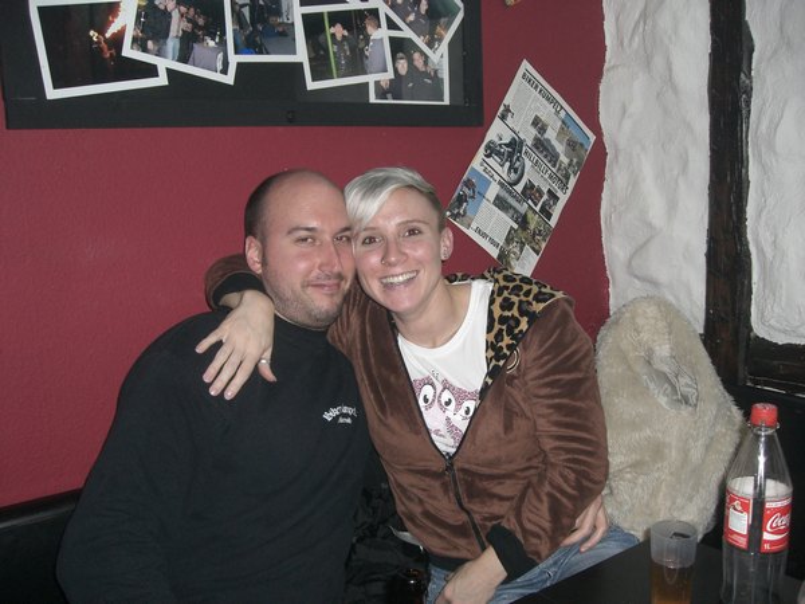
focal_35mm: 38
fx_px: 884
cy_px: 302
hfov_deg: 49.0
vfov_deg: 37.7
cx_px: 402
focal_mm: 6.2
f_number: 2.7
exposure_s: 1/60
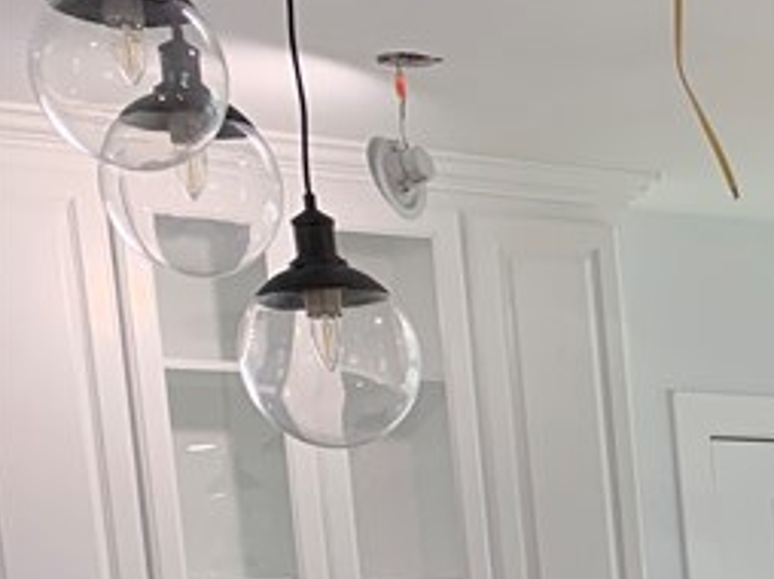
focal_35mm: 105
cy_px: 1079
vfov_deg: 12.7
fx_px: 2346
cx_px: 1161
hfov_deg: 17.0
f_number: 1.8
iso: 40
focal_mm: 4.25
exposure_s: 1/120
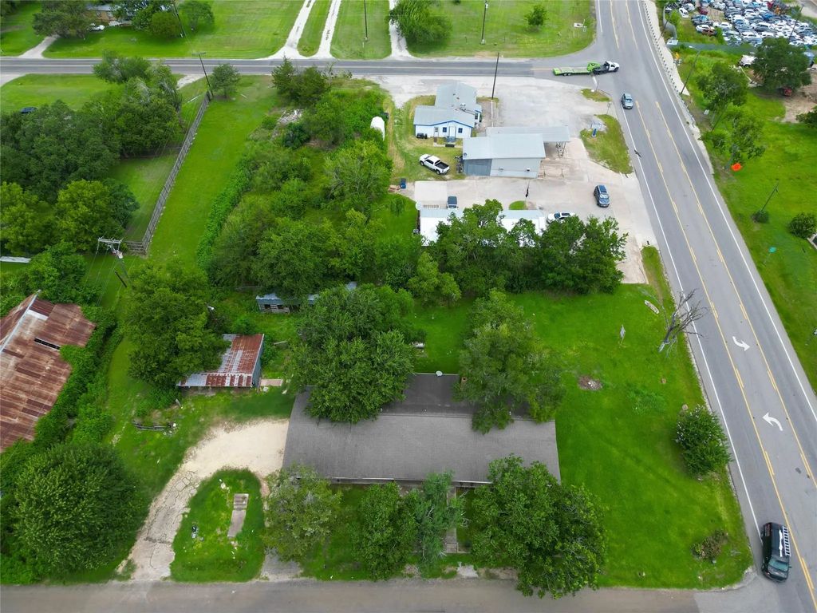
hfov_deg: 71.6
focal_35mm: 24
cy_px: 306
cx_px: 408
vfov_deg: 56.8
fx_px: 566
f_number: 1.7
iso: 110
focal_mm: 6.72
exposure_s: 1/1250
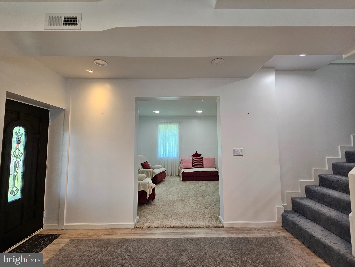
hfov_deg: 106.2
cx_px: 178
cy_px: 134
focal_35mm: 13
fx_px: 133
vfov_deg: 89.9
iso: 100
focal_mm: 2.2
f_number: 2.2
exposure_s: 1/60
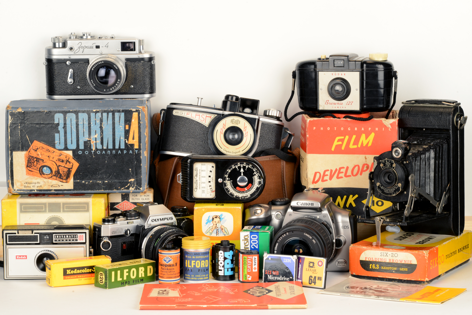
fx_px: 1377
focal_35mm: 105
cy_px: 158
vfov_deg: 13.1
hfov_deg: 19.4
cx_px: 236
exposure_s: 1/3
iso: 800
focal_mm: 105
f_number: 16
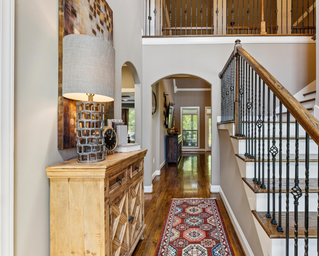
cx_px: 188
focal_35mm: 17
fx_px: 160
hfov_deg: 88.7
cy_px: 126
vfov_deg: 77.0
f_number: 13
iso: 400
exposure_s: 1/4
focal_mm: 14
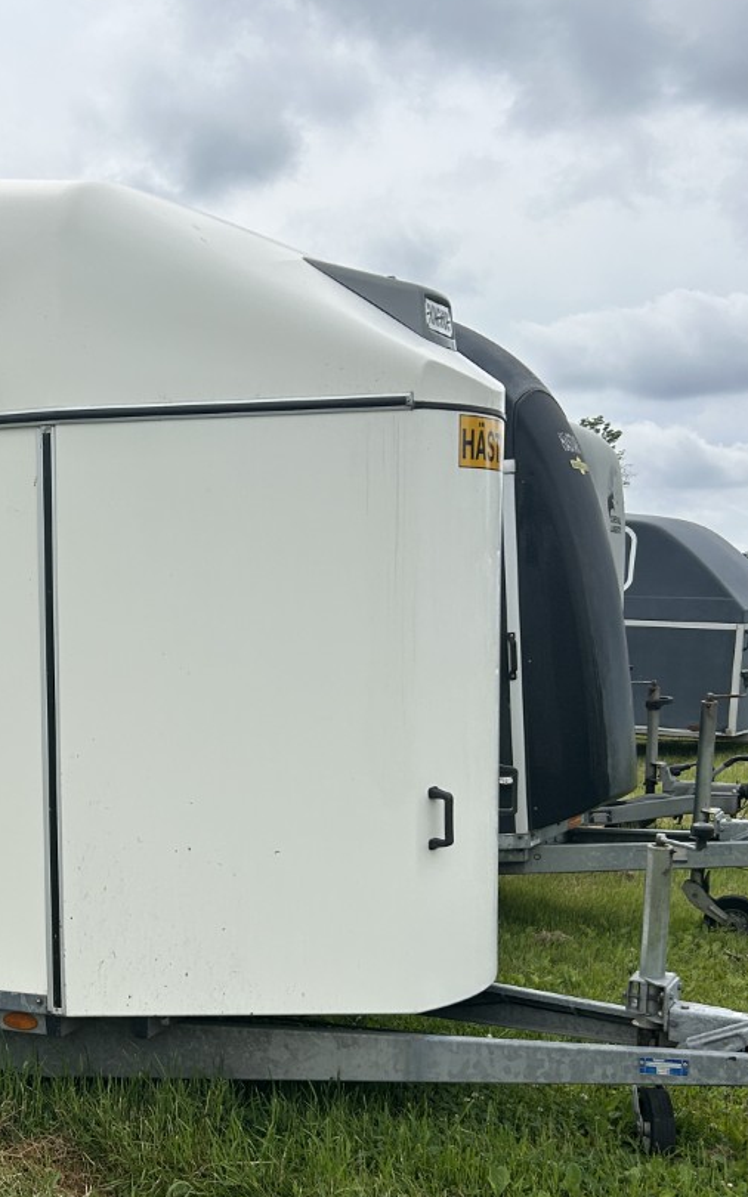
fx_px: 1599
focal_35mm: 49
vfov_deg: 40.7
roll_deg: +1.8
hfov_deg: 24.8
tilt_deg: -6.3
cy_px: 776
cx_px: -34
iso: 50
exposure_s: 1/5587
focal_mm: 5.7
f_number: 1.5
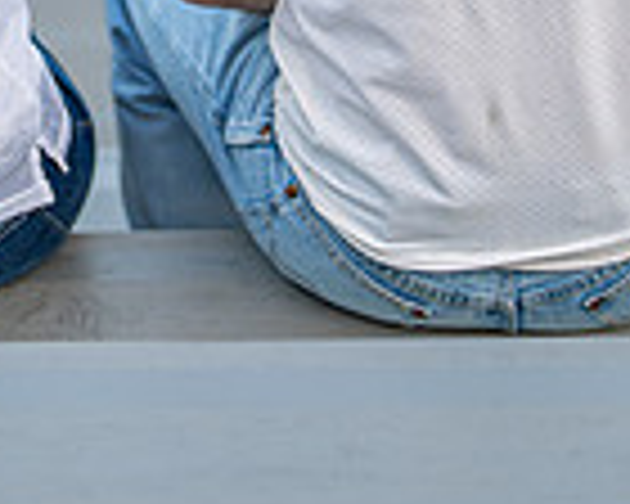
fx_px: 4288
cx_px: 206
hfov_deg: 8.4
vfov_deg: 6.6
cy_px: -433
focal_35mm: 230
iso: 160
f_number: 1.2
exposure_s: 1/1000
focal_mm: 50
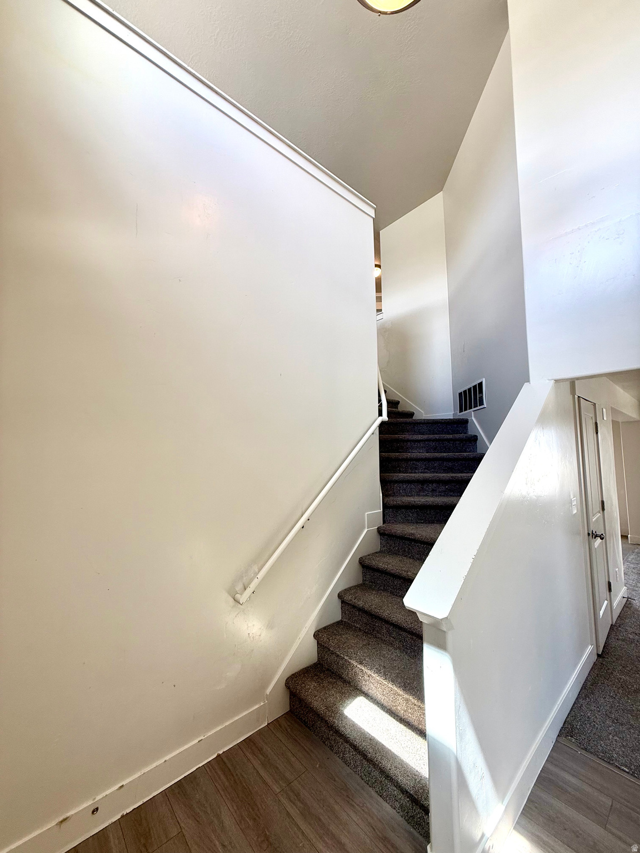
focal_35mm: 14
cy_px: 426
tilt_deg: +5.6
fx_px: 345
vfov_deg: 102.1
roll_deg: +0.2
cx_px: 320
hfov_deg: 85.7
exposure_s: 1/120
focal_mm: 2.22
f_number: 2.2
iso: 100
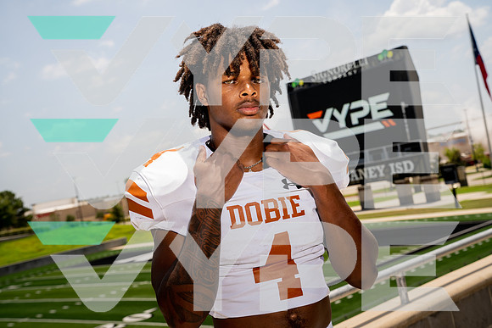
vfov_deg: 28.1
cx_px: 246
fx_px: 656
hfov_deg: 41.1
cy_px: 164
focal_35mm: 48
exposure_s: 1/250
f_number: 7.1
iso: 100
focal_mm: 48
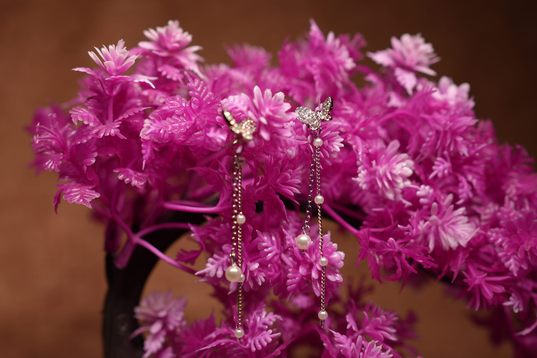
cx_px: 268
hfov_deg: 38.2
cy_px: 179
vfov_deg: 26.0
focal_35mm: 52
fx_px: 776
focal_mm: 35
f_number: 2.5
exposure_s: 1/160
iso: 100
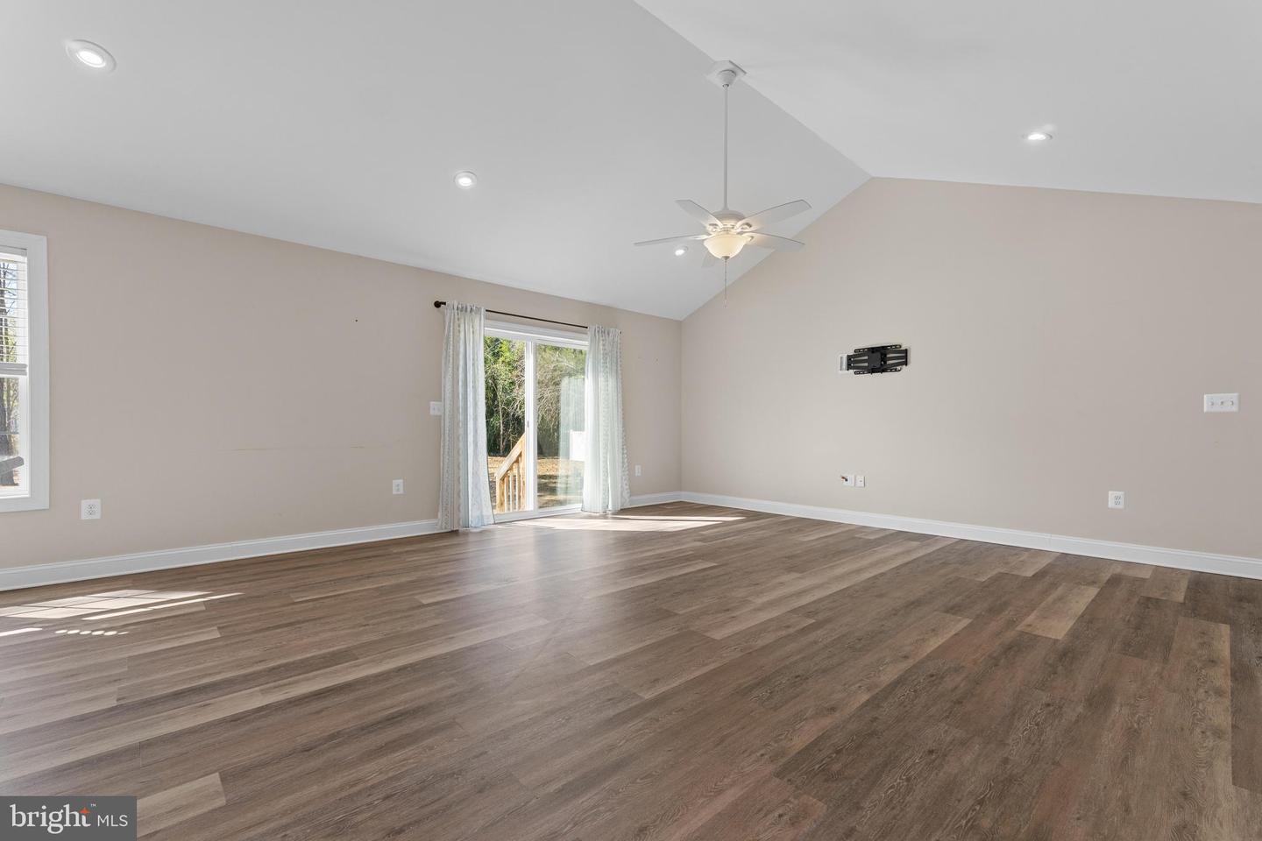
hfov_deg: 100.4
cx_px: 631
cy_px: 420
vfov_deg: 77.3
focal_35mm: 15
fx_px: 526
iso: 200
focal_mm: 10
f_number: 6.3
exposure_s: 1/8
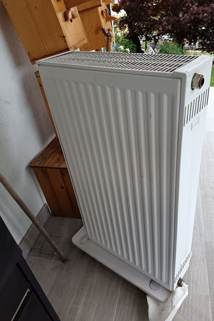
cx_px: 117
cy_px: 160
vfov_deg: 69.4
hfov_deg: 49.5
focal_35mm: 26
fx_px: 232
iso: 1188
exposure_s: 1/100
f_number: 1.75
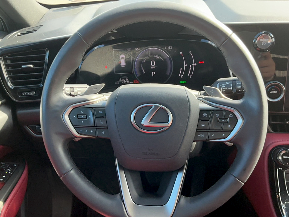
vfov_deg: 46.8
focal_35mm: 30
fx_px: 250
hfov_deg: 60.0
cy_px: 108
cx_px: 144
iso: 80
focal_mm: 3
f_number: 1.8
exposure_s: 1/120
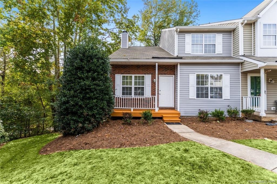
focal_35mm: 16
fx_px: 123
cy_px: 92
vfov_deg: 73.7
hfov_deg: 96.8
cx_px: 138
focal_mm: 16
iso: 100
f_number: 6.3
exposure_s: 1/100
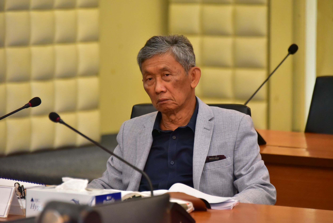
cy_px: 112
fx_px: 2128
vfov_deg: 6.0
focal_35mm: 230
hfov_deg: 8.9
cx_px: 166
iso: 8000
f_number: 5.6
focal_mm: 230
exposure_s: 1/160
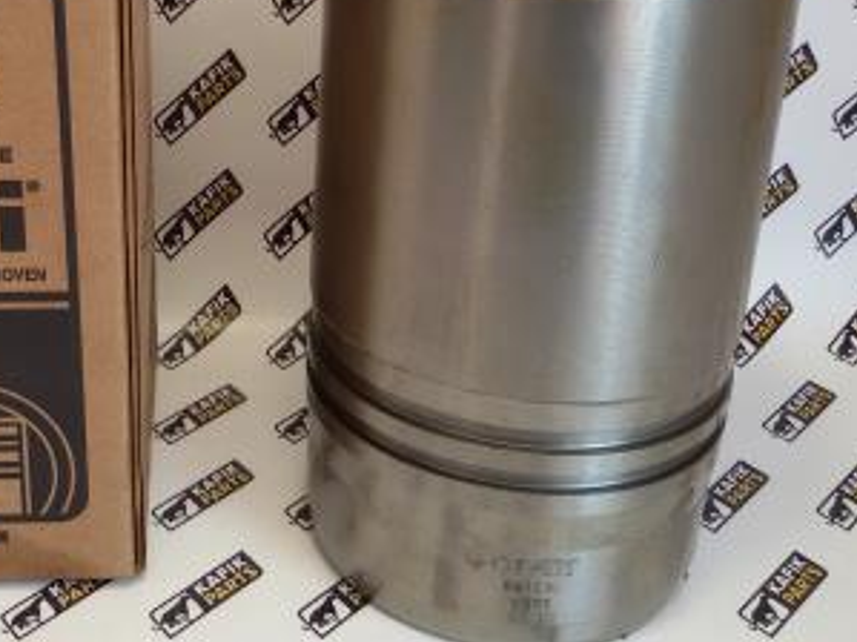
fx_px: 1386
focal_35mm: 56
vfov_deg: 25.8
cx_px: 181
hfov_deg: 33.4
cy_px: 171
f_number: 2.4
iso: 50
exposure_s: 1/50
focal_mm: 2.93
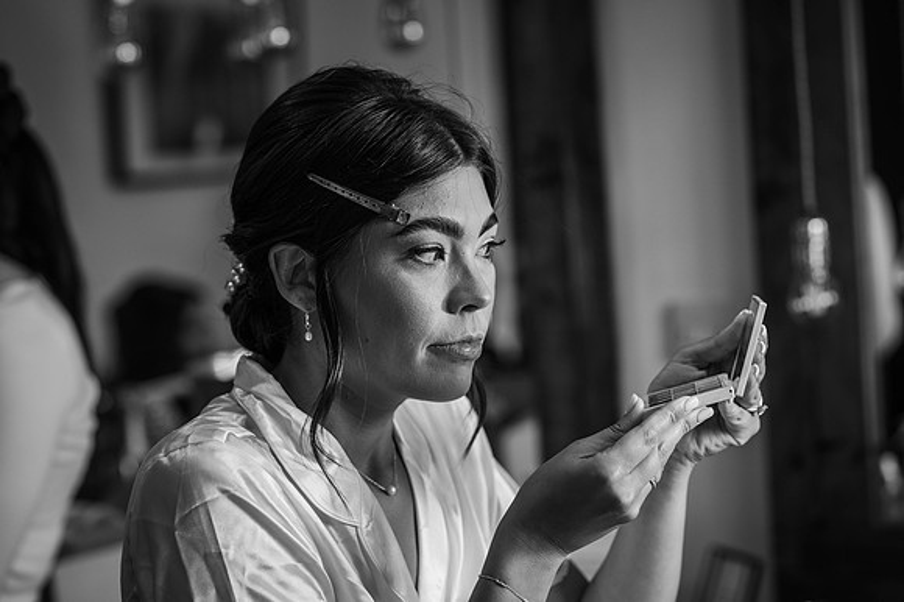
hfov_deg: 23.9
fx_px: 2133
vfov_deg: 16.1
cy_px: 301
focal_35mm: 85
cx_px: 452
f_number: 3.2
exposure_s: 1/200
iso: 450
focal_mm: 85
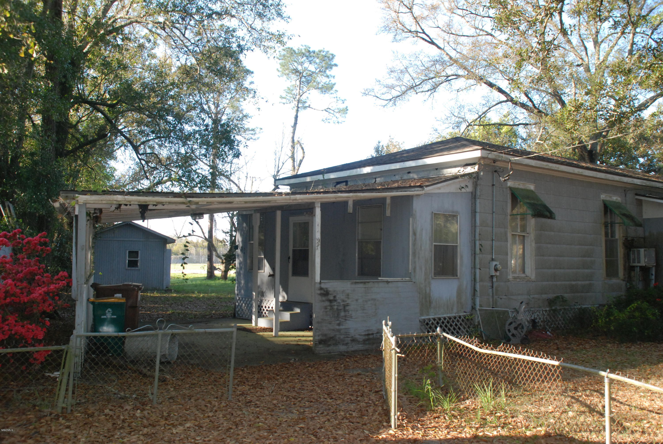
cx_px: 332
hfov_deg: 53.1
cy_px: 222
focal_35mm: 36
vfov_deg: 37.0
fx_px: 664
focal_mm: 24
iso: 640
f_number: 5.6
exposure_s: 1/200
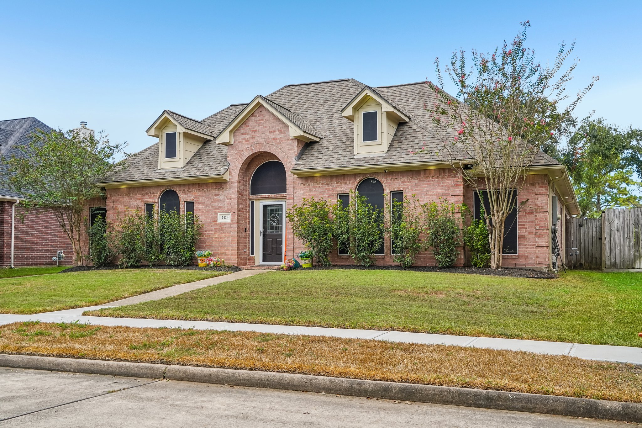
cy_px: 214
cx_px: 321
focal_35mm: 33
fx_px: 588
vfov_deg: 40.0
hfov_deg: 57.2
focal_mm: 33
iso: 500
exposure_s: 1/800
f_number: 8
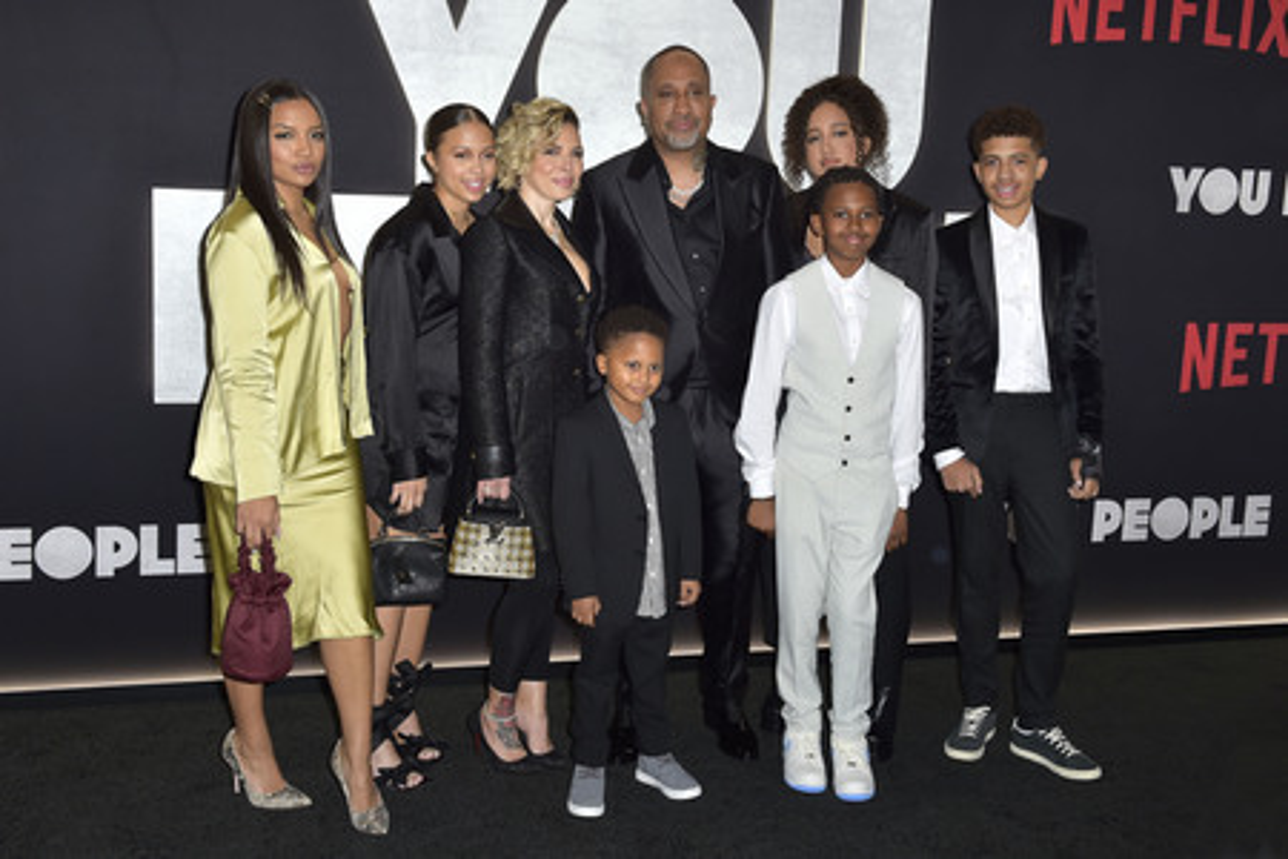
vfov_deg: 36.9
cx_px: 644
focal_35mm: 36
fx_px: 1288
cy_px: 430
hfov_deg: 53.1
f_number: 6.3
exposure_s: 1/250
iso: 640
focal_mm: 36
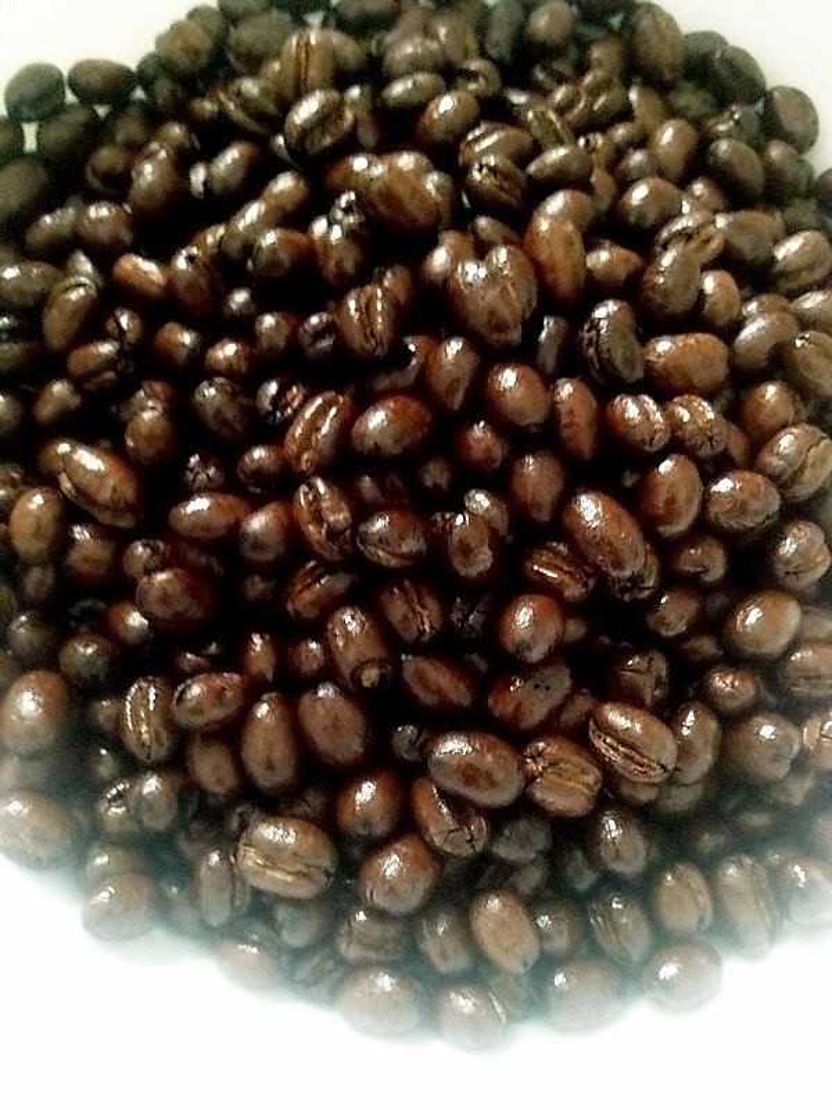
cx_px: 416
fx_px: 1122
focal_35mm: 35
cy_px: 555
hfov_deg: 40.7
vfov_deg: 52.6
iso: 800
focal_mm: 4.28
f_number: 2.4
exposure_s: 1/15
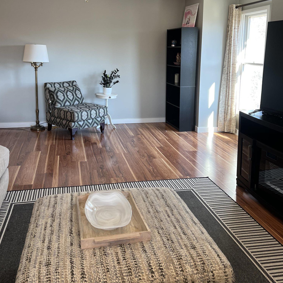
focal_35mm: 36
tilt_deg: -9.0
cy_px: 105
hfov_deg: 46.0
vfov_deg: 45.6
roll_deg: -0.2
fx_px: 333
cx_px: 137
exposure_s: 1/60
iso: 64
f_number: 1.5
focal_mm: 5.7
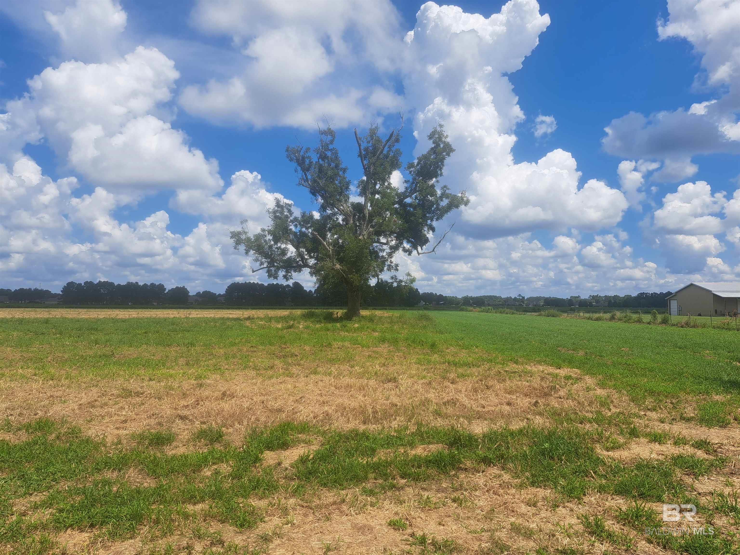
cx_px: 370
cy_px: 278
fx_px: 513
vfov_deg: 56.8
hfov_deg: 71.6
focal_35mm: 24
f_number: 1.8
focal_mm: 5.23
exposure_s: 1/1621
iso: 50
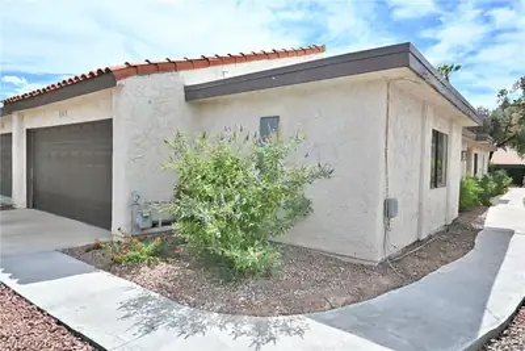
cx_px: 262
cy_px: 176
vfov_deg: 58.4
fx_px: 314
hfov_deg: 79.9
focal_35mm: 22
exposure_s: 1/60
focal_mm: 21.5
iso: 100
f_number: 14
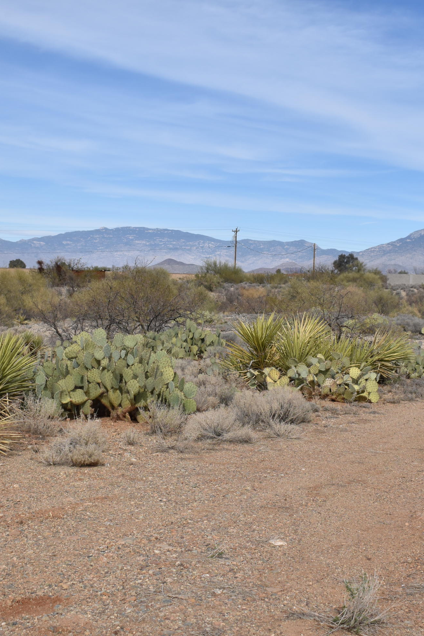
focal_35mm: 53
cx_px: 220
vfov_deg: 37.7
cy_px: 314
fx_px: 932
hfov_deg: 25.6
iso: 180
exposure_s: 1/2000
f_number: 5
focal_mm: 23
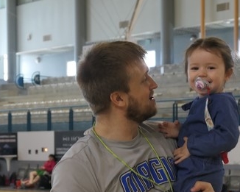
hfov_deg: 20.3
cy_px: 148
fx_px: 668
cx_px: 155
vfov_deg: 16.3
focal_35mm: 94
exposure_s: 1/125
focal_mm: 16.6
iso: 640
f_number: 2.8
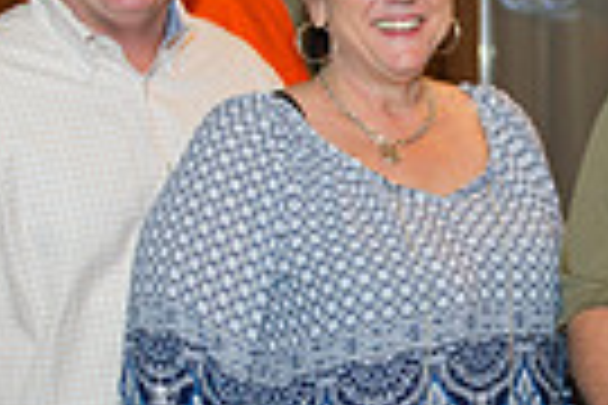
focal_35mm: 116
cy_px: 266
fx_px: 1959
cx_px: 522
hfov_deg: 17.4
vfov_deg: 11.8
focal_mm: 27
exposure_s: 1/60
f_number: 2.8
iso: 800
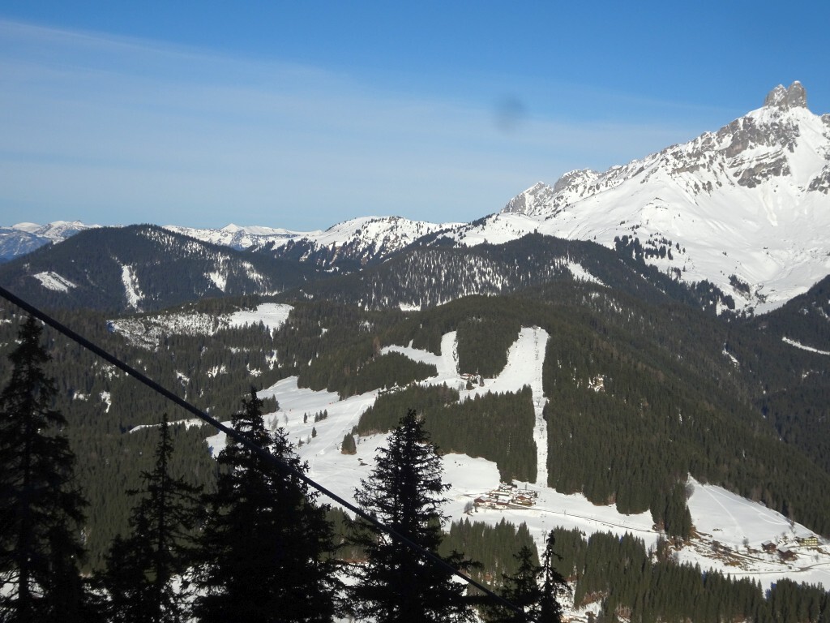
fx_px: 1247
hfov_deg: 36.8
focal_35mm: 52
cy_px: 312
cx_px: 415
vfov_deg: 28.0
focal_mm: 8.84
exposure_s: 1/1250
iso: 80
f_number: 4.5
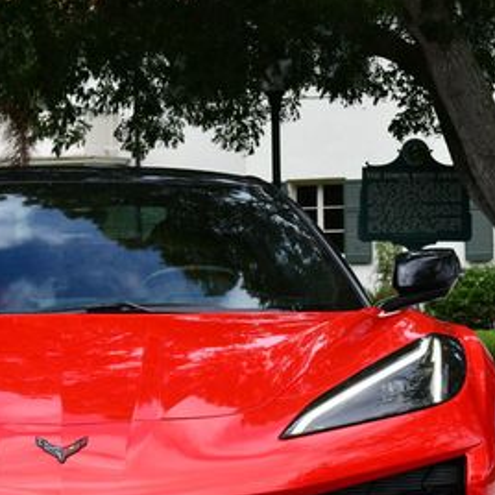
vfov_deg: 11.9
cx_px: 52
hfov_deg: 11.9
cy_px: 388
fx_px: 2362
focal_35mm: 146
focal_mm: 36
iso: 160
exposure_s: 1/250
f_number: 8
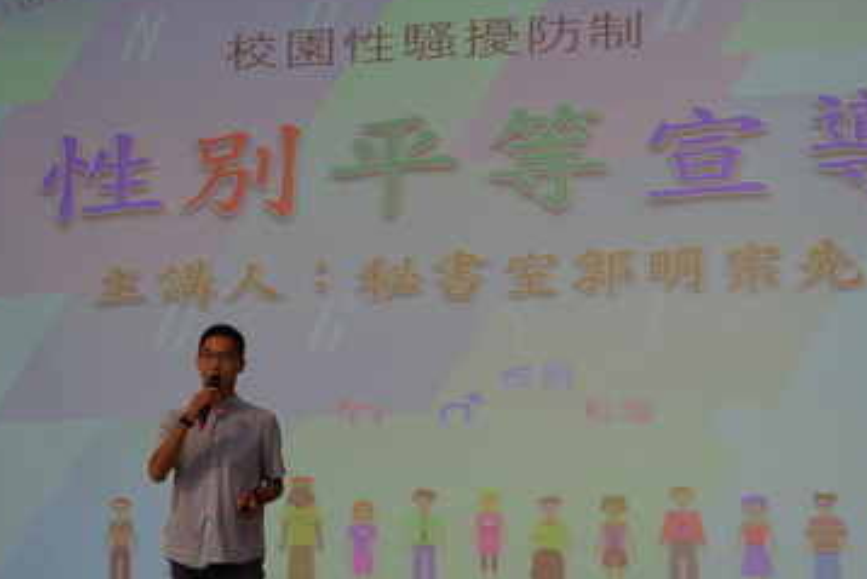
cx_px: 426
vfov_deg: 15.5
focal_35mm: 88
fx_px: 2120
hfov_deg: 23.1
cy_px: 219
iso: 1000
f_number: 4
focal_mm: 45
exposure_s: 1/60
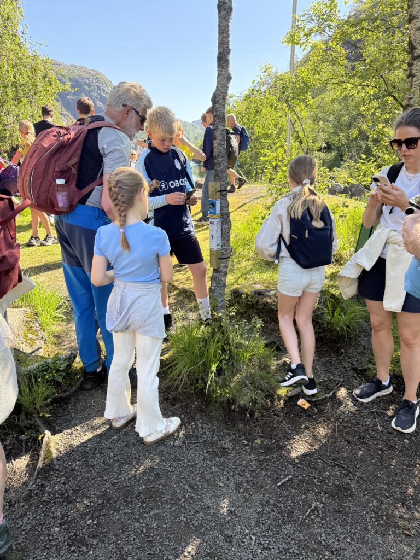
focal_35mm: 24
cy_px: 280
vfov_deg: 71.6
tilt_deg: -17.8
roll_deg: -1.5
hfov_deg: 56.8
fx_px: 388
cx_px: 210
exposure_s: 1/622
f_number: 1.78
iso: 80
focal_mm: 6.76
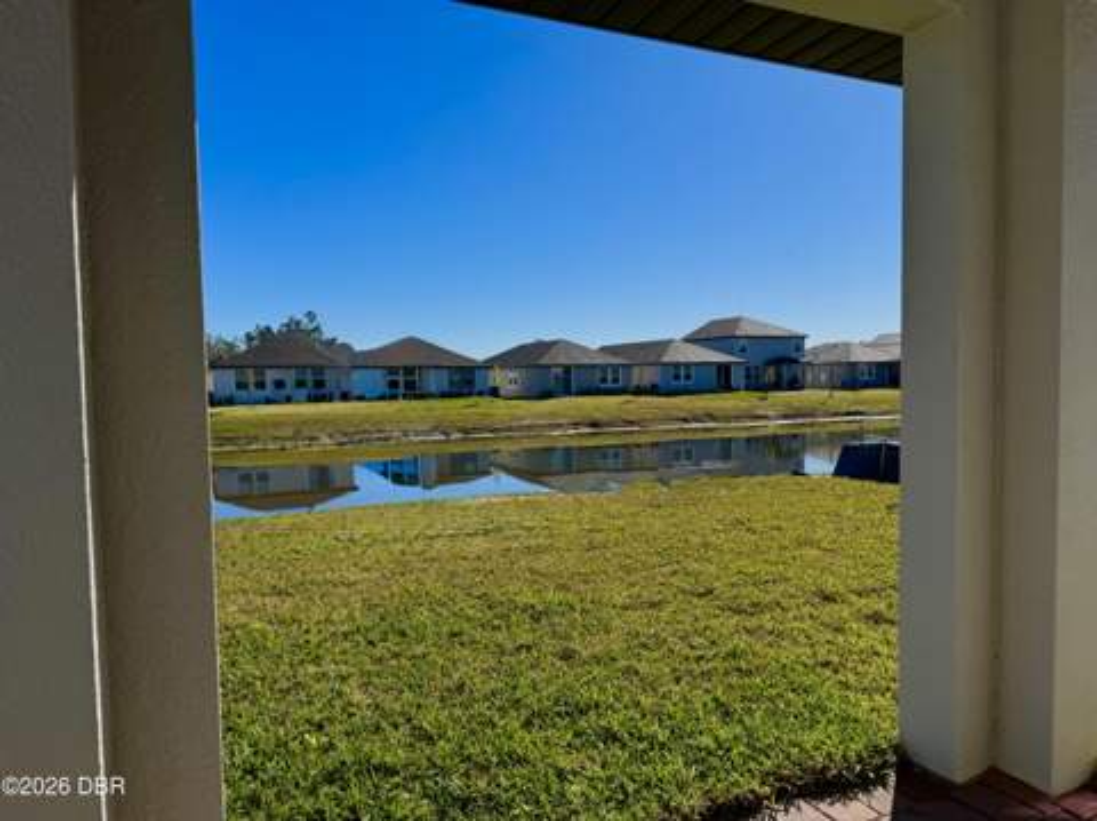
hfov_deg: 71.7
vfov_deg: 56.7
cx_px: 548
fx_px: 760
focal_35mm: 24
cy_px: 410
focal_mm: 6.76
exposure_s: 1/7092
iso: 80
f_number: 1.78
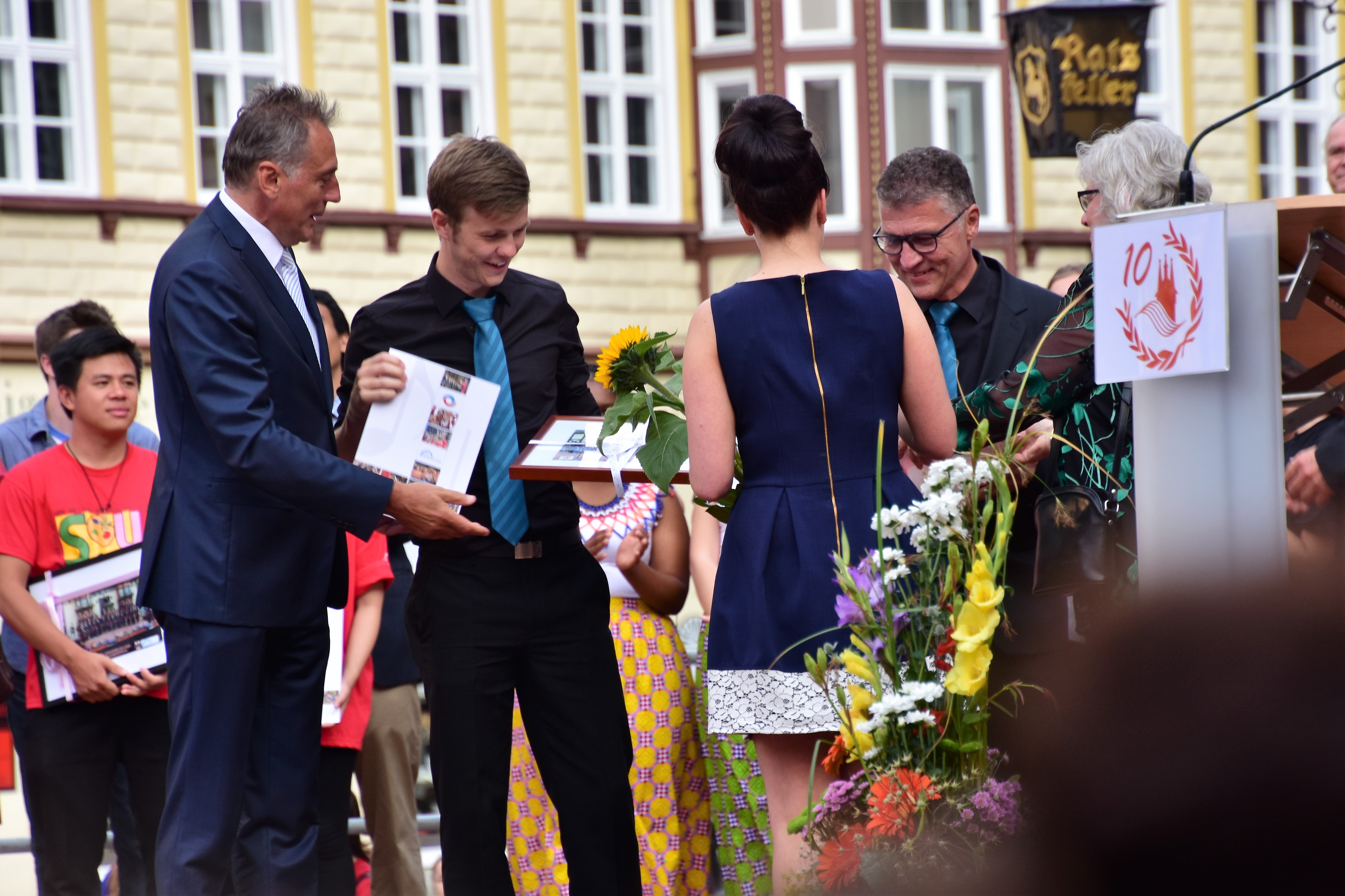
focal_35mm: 188
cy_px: 448
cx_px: 672
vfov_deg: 7.3
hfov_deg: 11.0
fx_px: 7004
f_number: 6
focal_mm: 125
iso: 250
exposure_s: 1/200
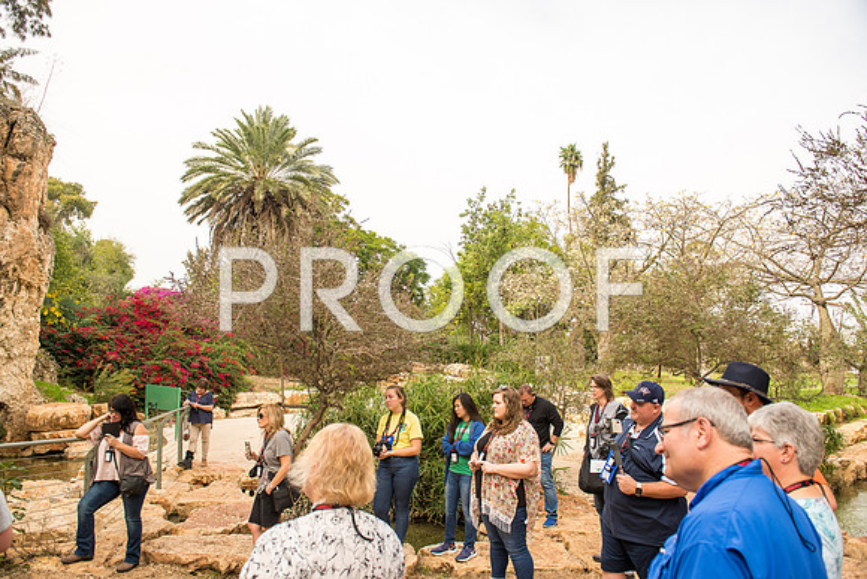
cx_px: 434
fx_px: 578
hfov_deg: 73.7
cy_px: 290
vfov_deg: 53.2
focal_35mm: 24
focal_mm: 24
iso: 100
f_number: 3.5
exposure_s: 1/320
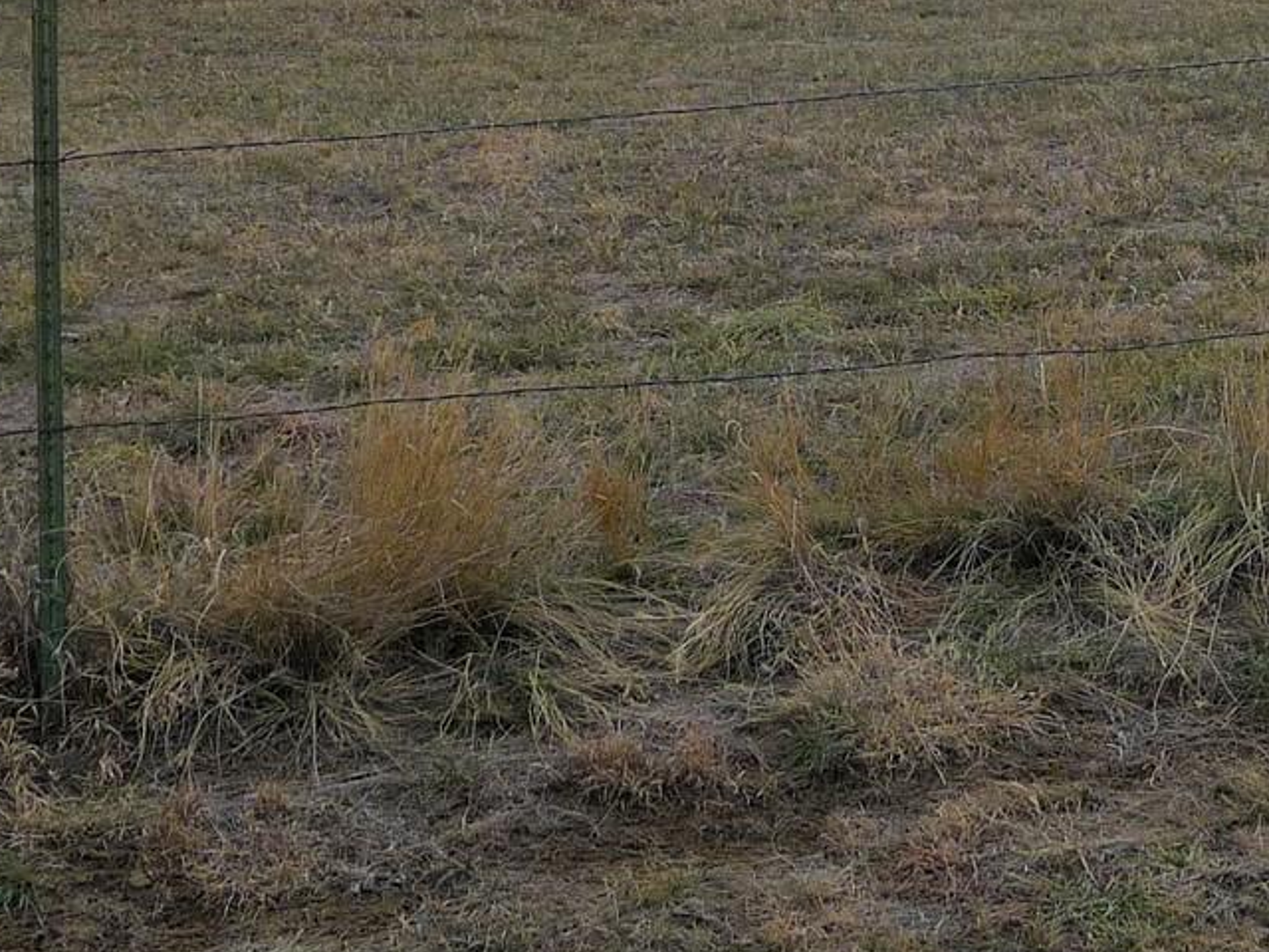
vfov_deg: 14.3
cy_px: -182
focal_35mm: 100
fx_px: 3666
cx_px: 1017
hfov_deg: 19.4
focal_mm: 6.7
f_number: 3.9
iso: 100
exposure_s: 1/200
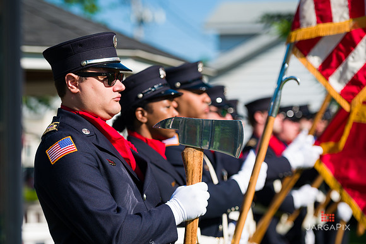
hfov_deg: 18.3
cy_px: 122
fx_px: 1138
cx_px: 183
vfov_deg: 12.2
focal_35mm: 112
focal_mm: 112
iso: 200
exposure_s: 1/3200
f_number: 3.2
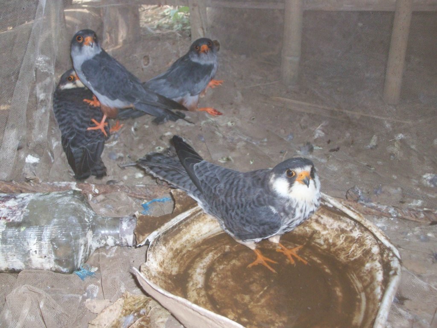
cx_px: 218
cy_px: 164
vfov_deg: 34.3
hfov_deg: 44.8
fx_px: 530
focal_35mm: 42
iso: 160
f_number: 3.2
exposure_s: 1/65.1
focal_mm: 7.1
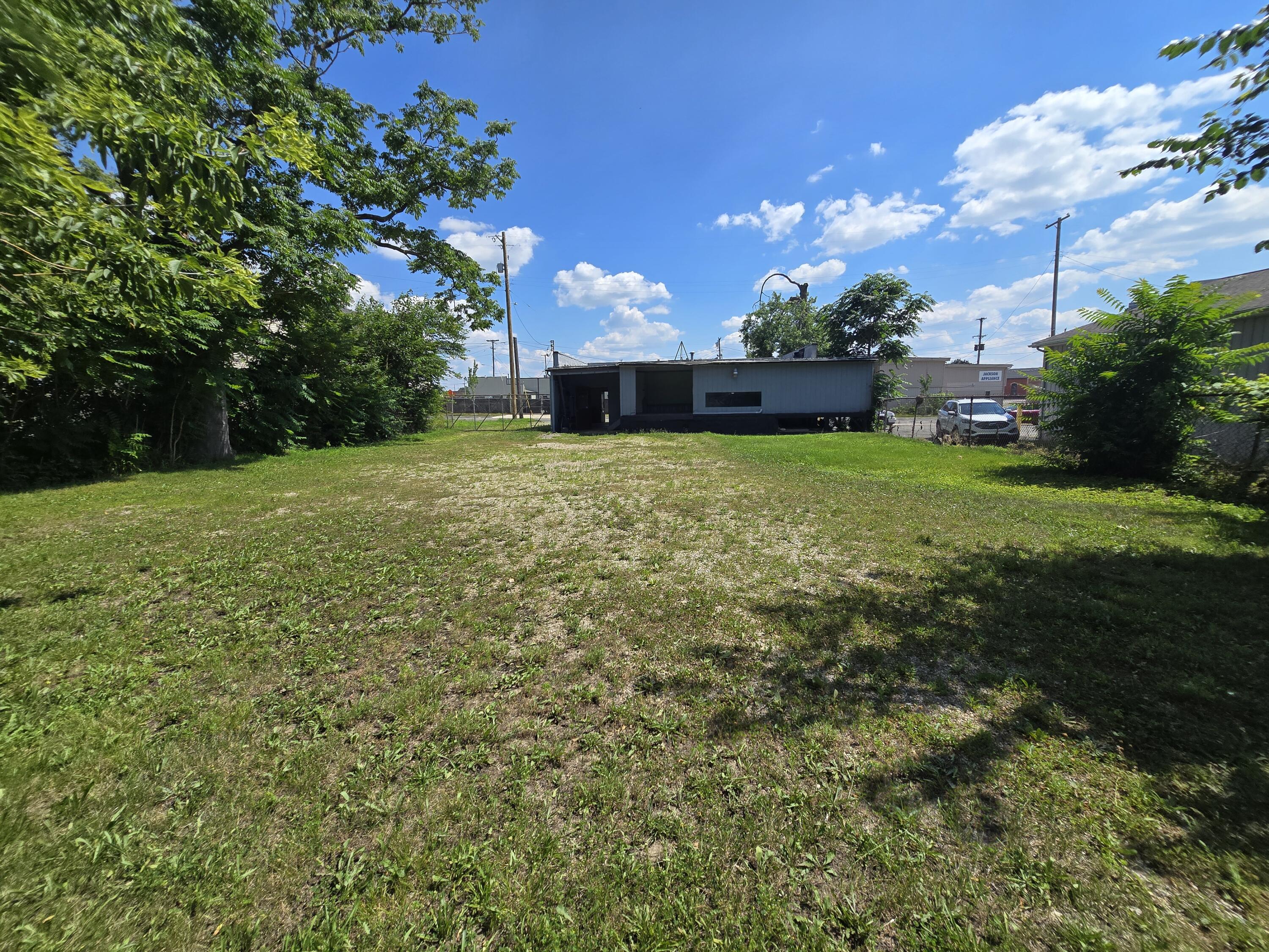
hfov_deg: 106.2
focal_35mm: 13
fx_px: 477
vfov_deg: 89.9
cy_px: 476
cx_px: 634
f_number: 2.2
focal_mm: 2.2
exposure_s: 1/2490
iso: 50
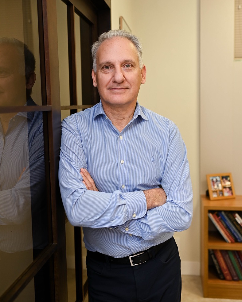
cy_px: 134
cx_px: 122
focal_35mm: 40
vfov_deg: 45.7
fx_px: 358
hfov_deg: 37.3
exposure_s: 1/200
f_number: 2.8
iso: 500
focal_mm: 35
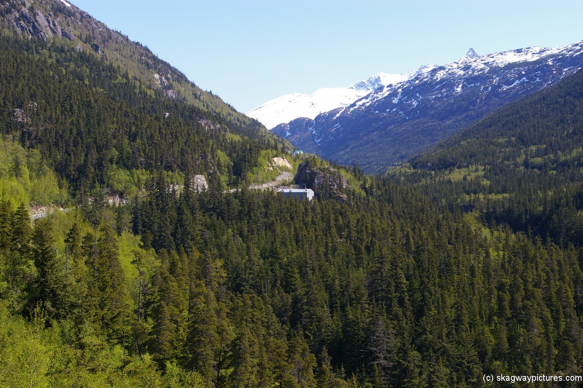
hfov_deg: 35.1
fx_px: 922
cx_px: 292
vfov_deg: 23.7
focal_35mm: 57
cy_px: 194
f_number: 9.5
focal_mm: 38
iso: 200
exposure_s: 1/250
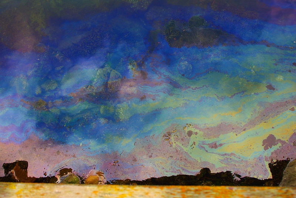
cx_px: 148
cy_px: 99
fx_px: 280
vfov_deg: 39.0
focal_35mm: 34
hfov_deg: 55.7
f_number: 5.6
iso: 200
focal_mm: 23.13
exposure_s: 1/125
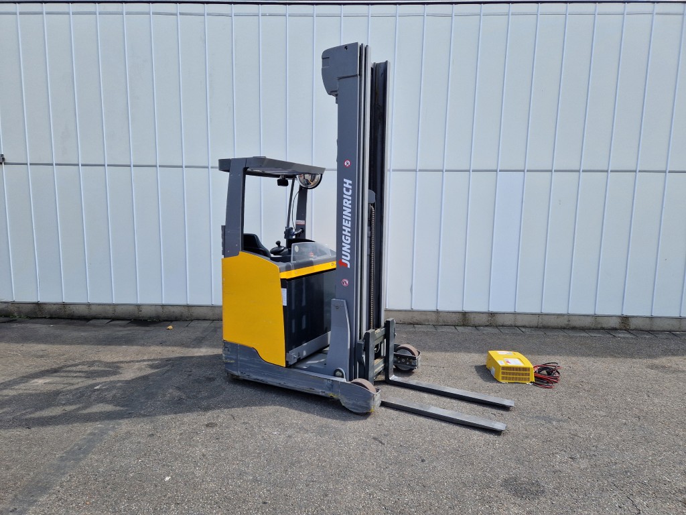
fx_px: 456
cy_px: 258
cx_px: 343
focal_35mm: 23
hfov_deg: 73.9
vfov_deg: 58.9
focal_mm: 5.4
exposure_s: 1/912
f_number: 1.8
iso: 50
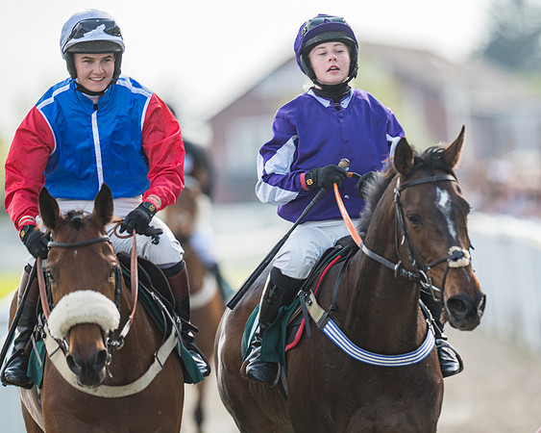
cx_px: 348
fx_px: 7735
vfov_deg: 3.2
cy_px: 219
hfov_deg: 4.0
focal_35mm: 483
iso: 160
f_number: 5
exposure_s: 1/500
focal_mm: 400
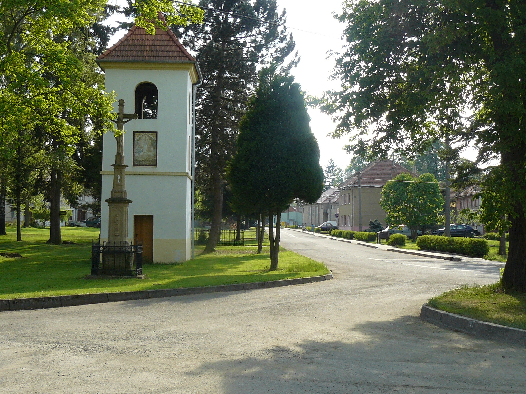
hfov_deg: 34.3
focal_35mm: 56
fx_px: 851
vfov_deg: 26.1
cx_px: 263
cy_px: 197
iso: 100
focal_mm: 6.1
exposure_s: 1/200
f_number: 5
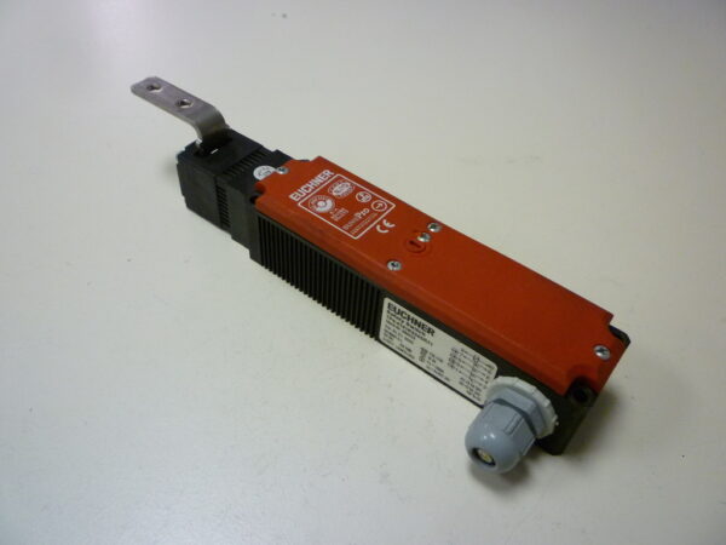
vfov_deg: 48.2
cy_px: 272
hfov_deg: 61.7
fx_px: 608
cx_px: 363
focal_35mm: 29
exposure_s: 1/30
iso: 400
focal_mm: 5.2
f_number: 3.3
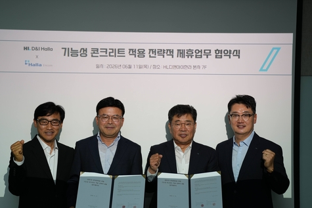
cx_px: 141
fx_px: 477
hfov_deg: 36.2
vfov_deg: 24.6
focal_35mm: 55
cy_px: 124
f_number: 2.8
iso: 250
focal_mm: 45
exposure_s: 1/50
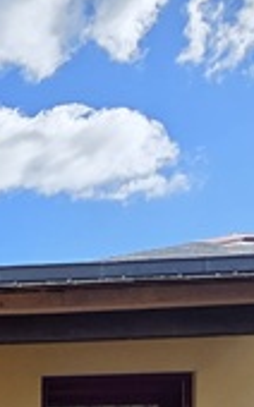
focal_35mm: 83
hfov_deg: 13.3
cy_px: 606
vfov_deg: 21.2
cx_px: -271
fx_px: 921
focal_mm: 2.2
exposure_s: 1/2240
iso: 40
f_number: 1.9
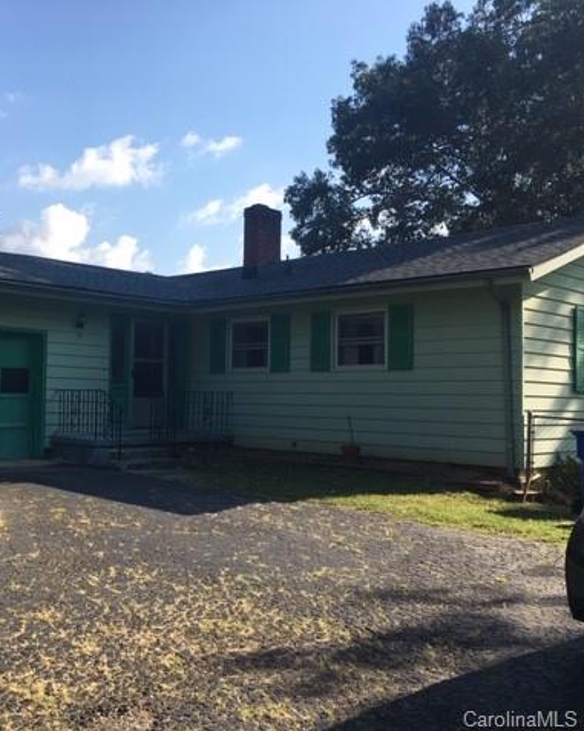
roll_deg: -0.6
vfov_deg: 48.0
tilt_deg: +3.3
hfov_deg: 38.2
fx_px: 822
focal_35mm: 38
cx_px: 149
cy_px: 366
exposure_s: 1/1054
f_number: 2.2
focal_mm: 4.15
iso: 25
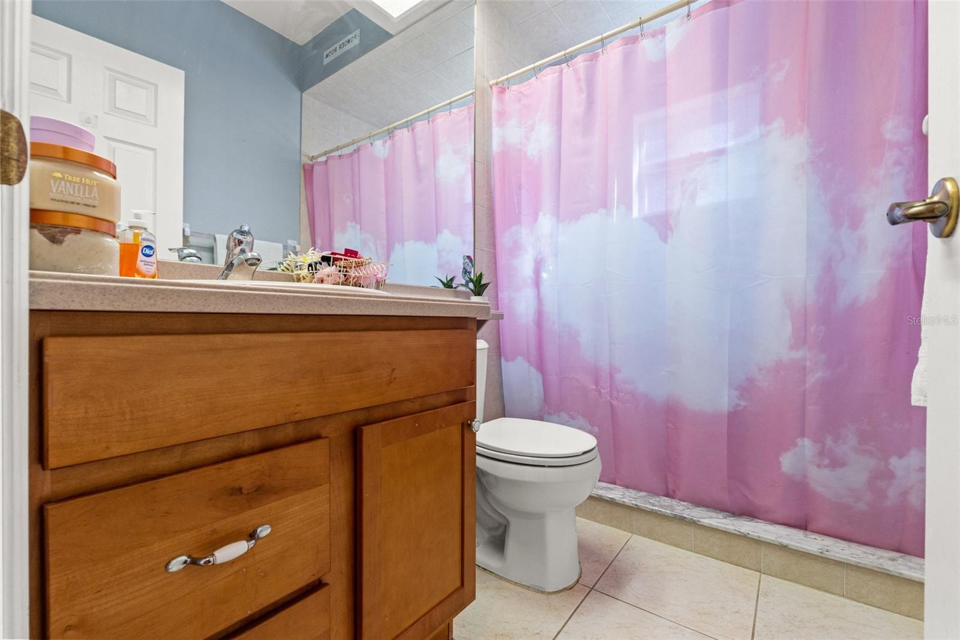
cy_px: 320
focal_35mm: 16
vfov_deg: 74.6
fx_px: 420
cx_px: 480
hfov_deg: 97.6
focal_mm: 10.5
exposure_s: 1/6
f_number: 7.1
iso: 400
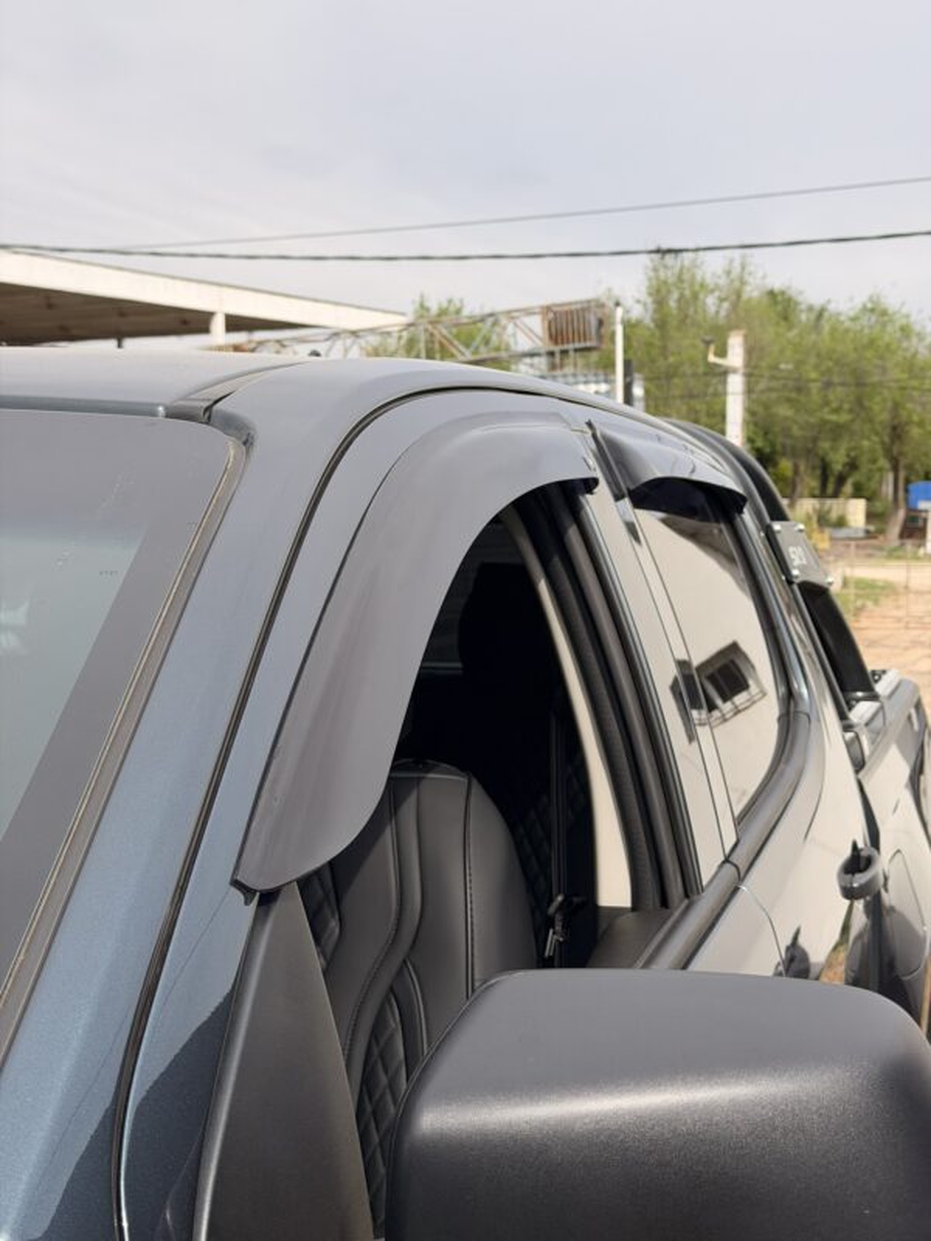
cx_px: 466
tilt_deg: -3.9
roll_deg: +1.3
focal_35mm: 48
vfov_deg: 39.7
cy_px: 620
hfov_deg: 30.3
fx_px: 1721
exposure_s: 1/4329
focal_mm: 6.76
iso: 64
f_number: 1.78
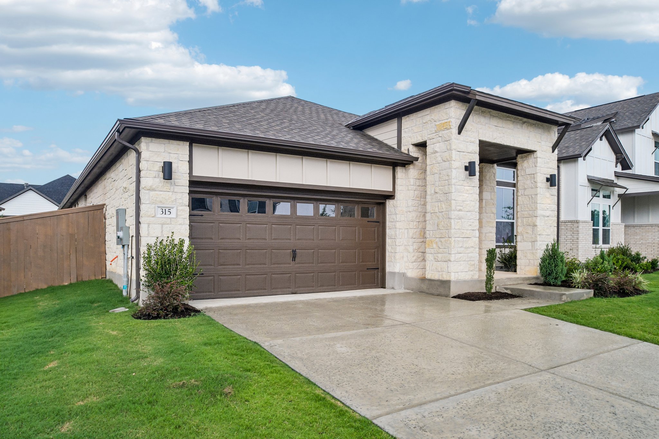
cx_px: 330
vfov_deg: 53.1
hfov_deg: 73.7
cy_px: 220
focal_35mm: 24
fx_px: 439
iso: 400
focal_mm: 16
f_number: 8
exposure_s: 1/250
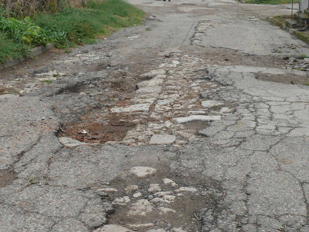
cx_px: 160
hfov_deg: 33.8
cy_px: 149
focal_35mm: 57
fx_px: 509
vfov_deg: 25.6
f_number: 4
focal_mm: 7.4
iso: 100
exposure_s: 1/100
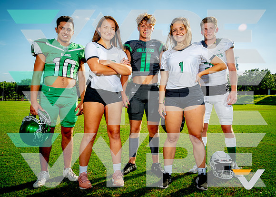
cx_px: 138
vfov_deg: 44.0
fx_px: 244
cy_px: 97
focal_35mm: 31
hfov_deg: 59.0
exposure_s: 1/125
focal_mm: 27
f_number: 9
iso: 100
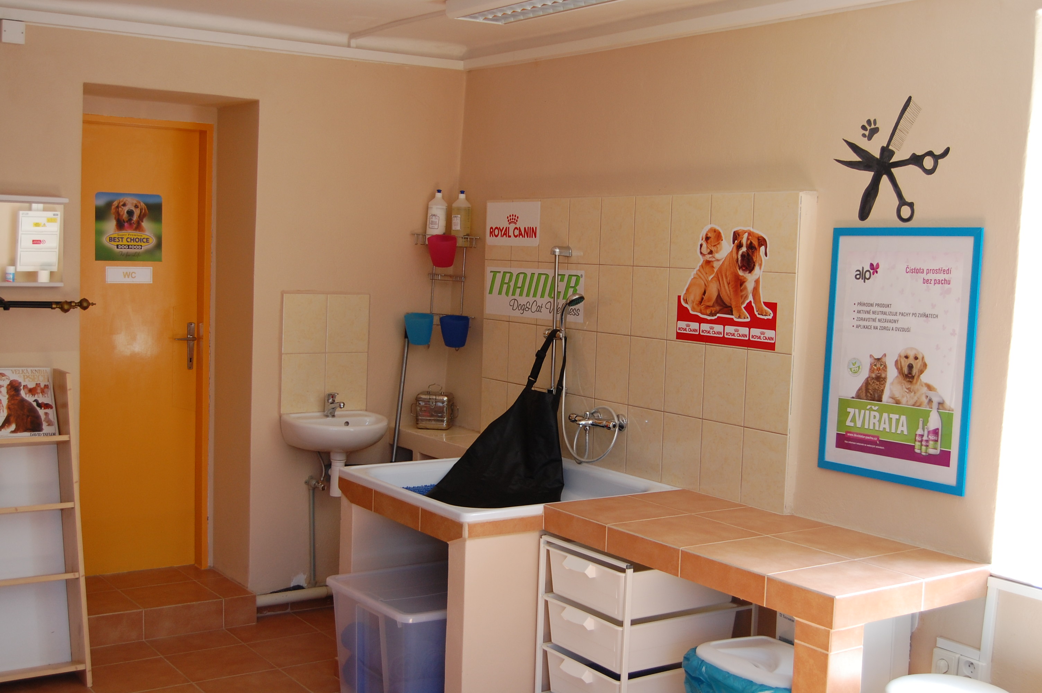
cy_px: 346
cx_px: 521
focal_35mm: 42
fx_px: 1215
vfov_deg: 31.8
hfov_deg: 46.4
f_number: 5
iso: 400
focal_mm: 28
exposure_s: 1/100
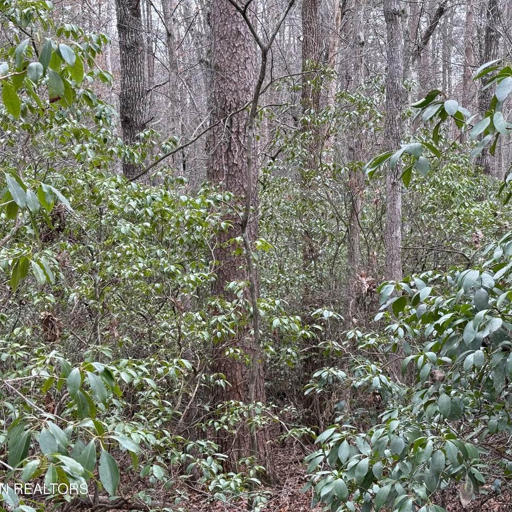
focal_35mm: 57
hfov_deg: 29.9
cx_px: 323
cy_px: 255
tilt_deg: -2.4
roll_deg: -0.1
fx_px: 954
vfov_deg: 30.0
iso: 64
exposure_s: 1/297
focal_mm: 6.76
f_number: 1.78
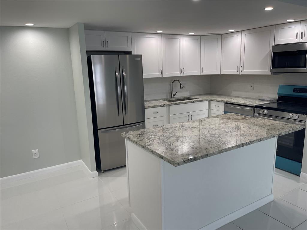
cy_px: 115
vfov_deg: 54.9
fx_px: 222
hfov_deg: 69.4
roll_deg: +2.3
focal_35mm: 25
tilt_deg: -10.6
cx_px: 154
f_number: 1.6
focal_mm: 5.1
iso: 50
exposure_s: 1/120
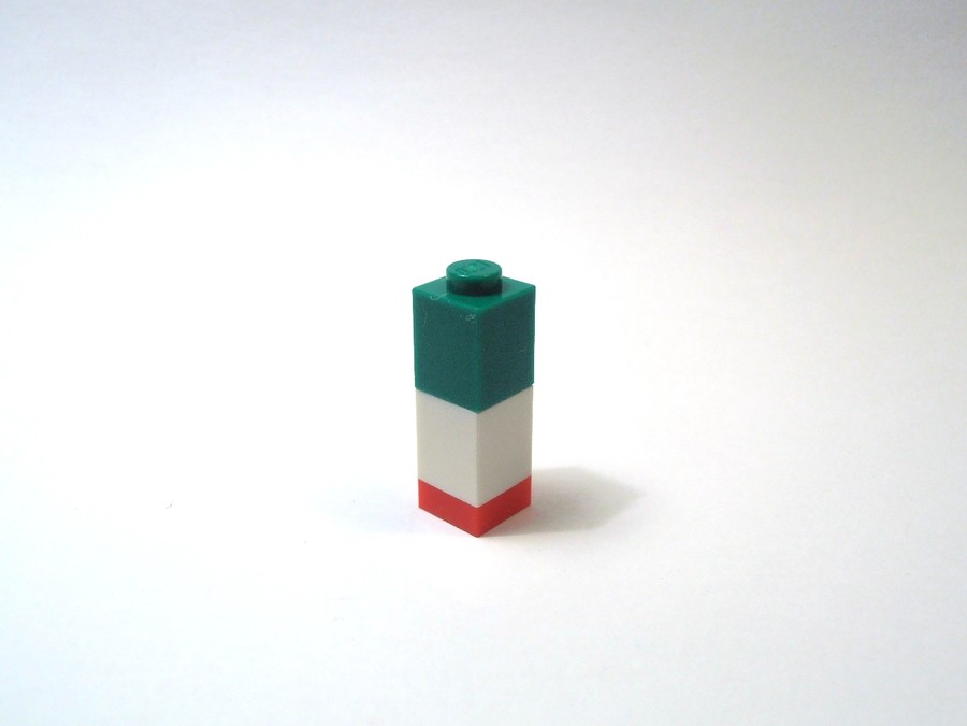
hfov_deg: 50.1
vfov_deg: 38.7
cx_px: 484
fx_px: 1034
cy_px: 363
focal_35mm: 37
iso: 80
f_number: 3.9
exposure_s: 1/320
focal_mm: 6.61
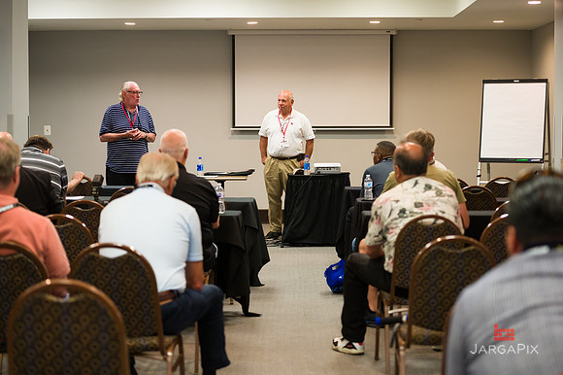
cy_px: 188
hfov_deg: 28.9
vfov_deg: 19.4
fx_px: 1094
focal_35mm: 70
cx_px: 282
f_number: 3.2
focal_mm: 70
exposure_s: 1/125
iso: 2500
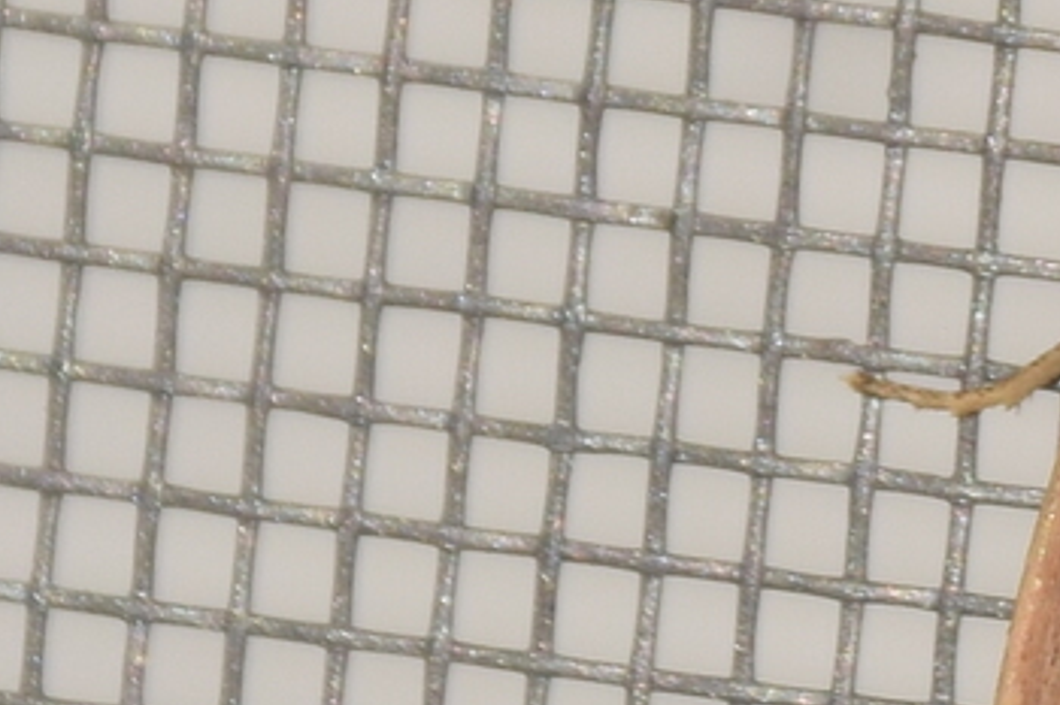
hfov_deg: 3.6
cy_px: 747
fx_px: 16951
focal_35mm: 576
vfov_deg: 2.4
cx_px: 1224
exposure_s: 1/160
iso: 100
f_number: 13
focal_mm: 140
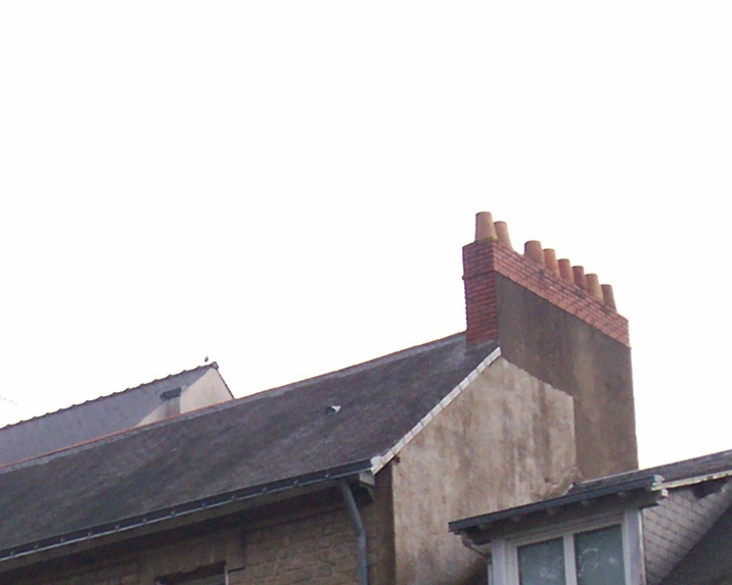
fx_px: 2448
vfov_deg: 13.4
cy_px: 635
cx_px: 92
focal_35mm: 113
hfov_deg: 16.8
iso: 100
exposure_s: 1/267
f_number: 4.5
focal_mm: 5.9
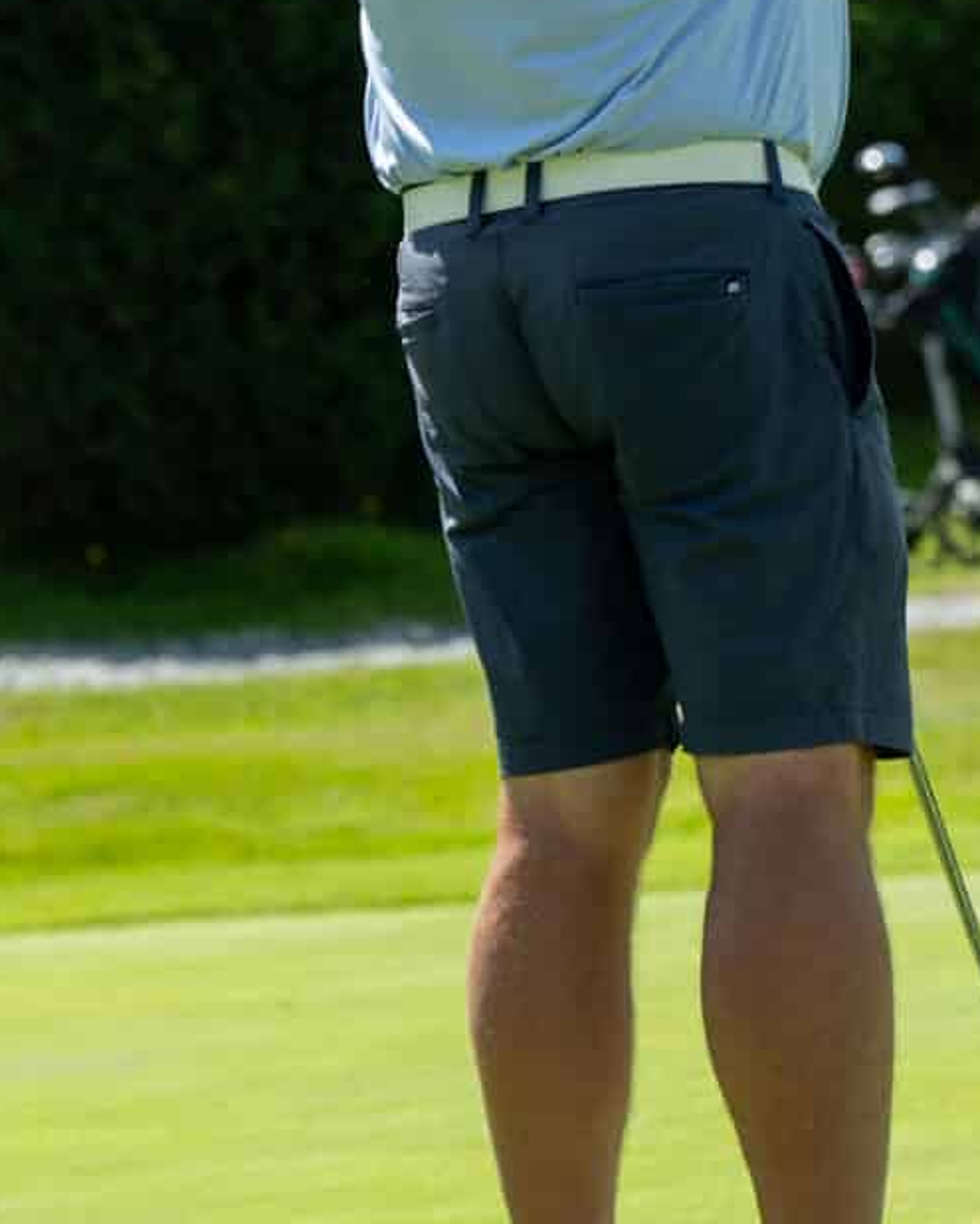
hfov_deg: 5.0
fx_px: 11086
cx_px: -580
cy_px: 891
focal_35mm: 306
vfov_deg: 6.3
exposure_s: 1/1250
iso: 160
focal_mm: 70
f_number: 3.5
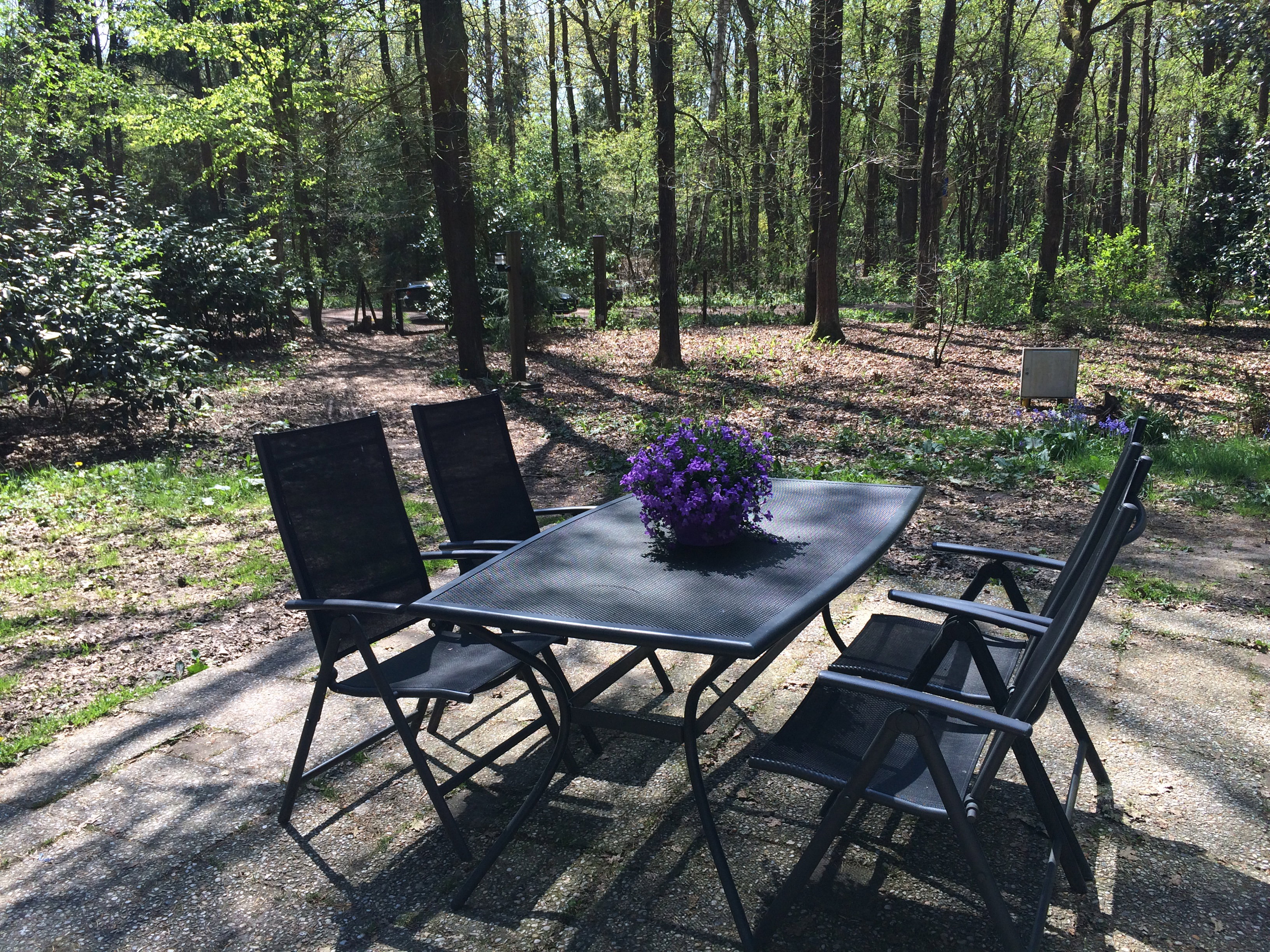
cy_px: 476
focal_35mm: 29
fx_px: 1064
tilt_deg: -10.6
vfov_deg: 48.2
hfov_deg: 61.7
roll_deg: +1.1
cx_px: 635
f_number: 2.2
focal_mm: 4.15
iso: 32
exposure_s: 1/720
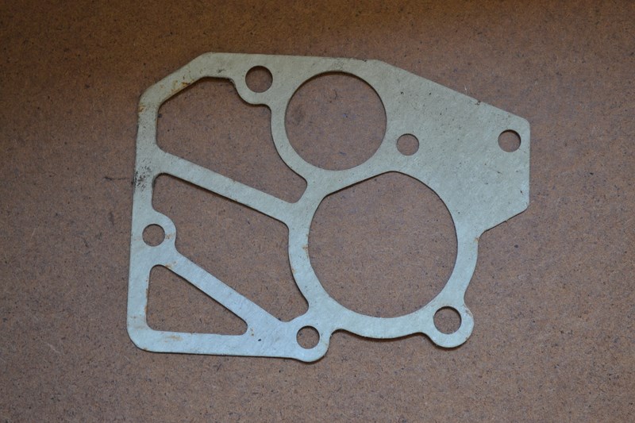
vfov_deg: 19.7
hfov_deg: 29.2
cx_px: 318
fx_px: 1217
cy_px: 212
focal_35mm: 69
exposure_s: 1/15
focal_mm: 46
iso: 720
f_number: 5.3
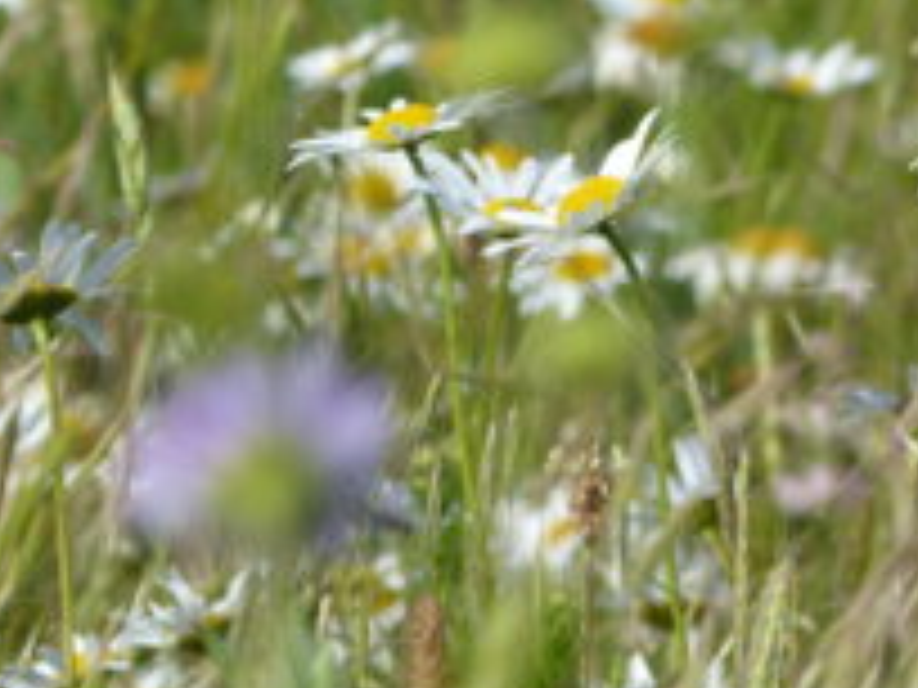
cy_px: 274
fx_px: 30922
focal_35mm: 1166
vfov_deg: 1.3
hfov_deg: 1.7
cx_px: 405
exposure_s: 1/1000
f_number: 4
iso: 100
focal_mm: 107.3
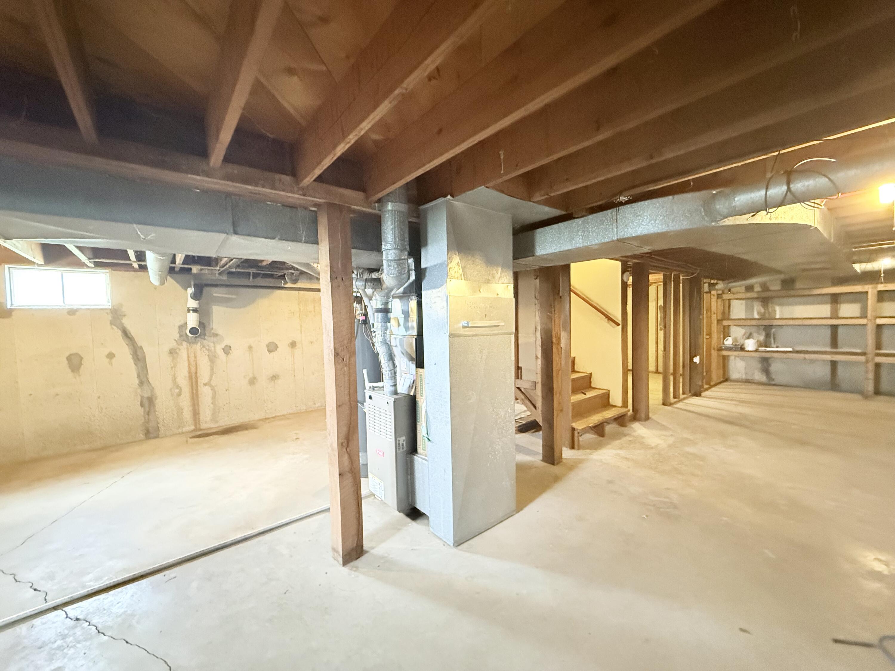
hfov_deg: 102.1
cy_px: 336
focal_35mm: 14
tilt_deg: -2.6
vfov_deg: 85.7
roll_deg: +1.7
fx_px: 362
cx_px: 448
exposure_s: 1/60
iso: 1250
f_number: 2.2
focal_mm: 2.22
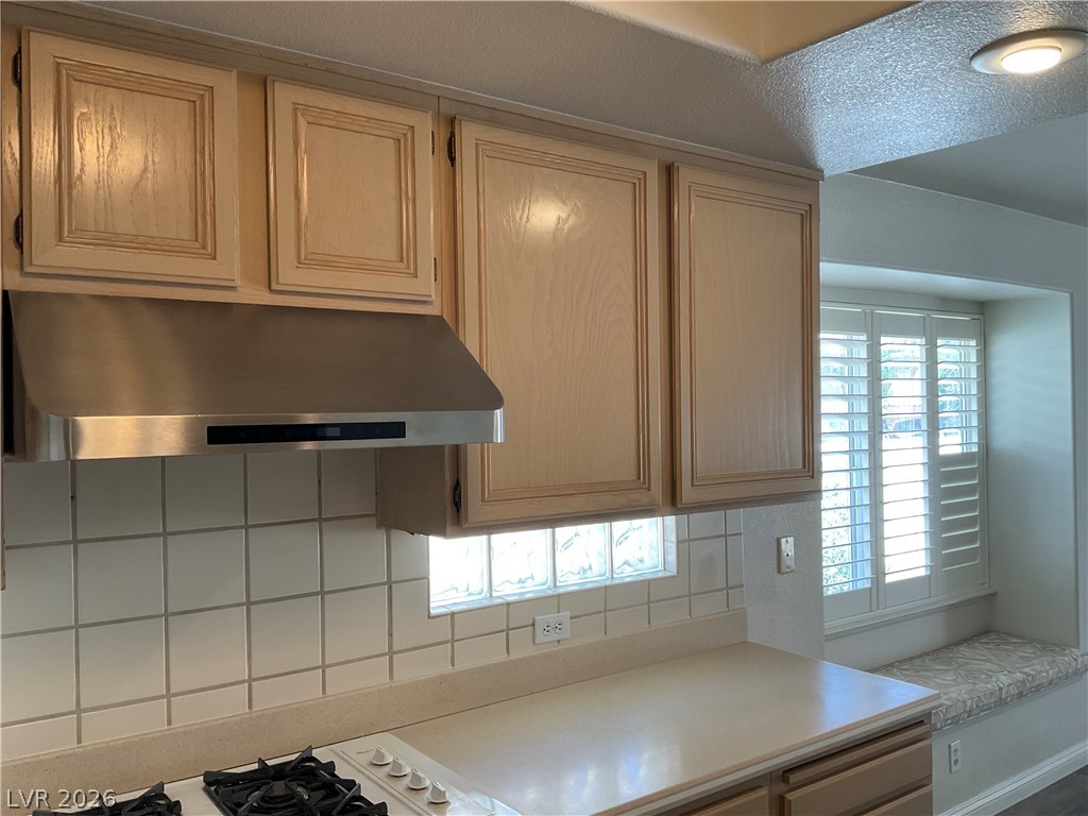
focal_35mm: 29
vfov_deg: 48.2
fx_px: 911
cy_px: 408
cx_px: 544
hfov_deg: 61.7
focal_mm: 3
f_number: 1.8
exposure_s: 1/120
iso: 64
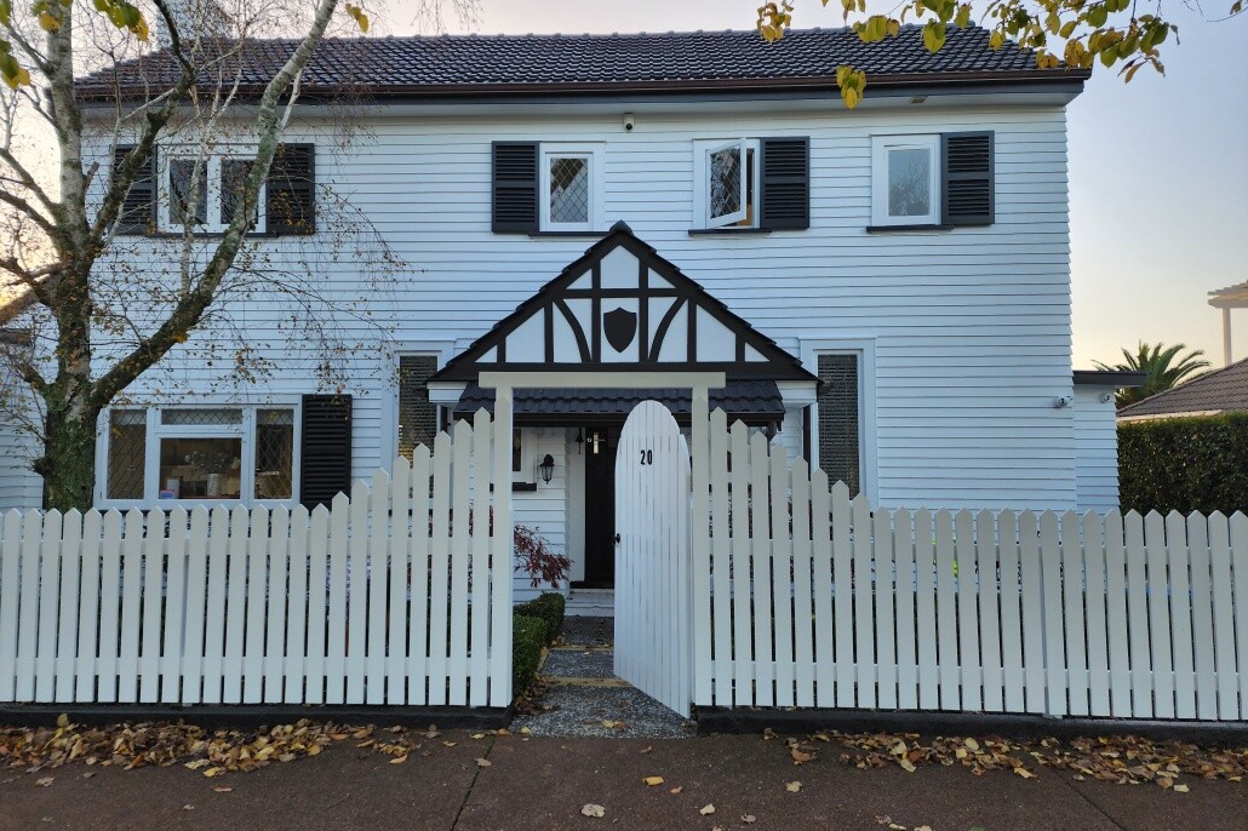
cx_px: 623
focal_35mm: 24
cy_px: 417
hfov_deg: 73.8
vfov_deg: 53.1
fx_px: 832
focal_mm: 6.4
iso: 32
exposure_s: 1/180
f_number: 1.8
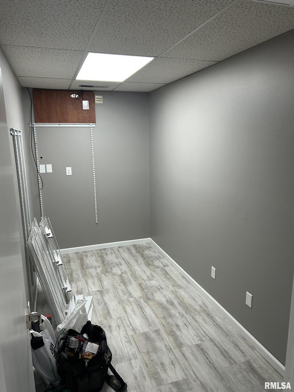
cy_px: 196
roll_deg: +0.1
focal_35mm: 26
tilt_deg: -13.1
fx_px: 294
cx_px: 147
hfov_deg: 53.1
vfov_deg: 67.3
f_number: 1.5
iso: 100
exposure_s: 1/120
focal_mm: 5.7
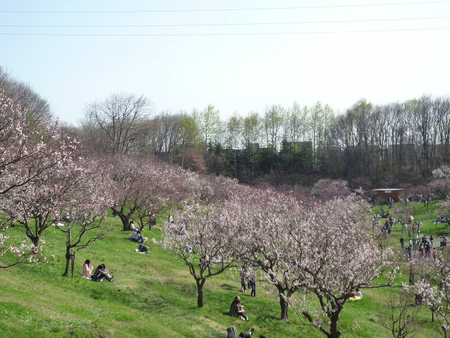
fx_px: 780
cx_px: 225
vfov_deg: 24.4
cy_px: 168
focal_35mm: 60
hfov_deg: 32.2
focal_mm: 10.4
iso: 125
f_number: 4.7
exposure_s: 1/320
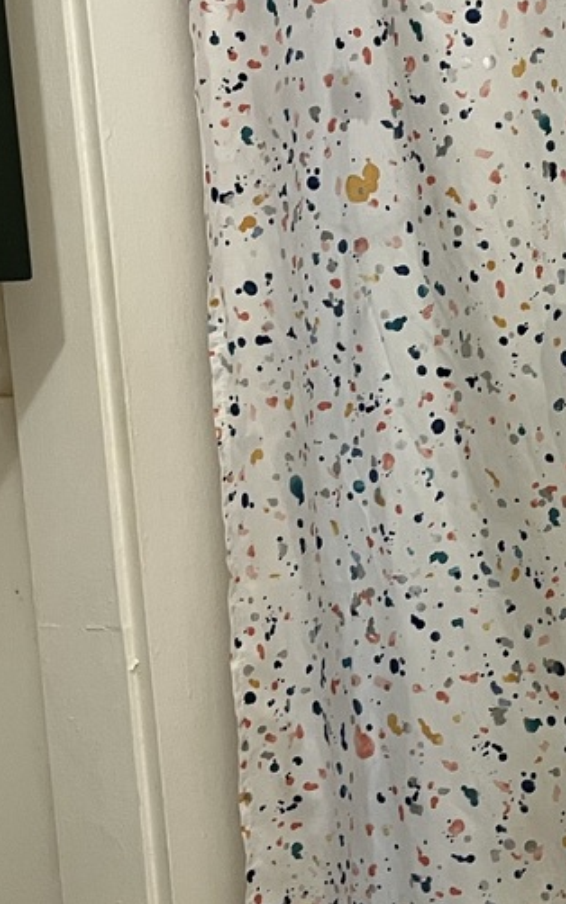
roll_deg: +2.6
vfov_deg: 26.1
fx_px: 1949
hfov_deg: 15.2
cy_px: 529
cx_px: 869
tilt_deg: -10.0
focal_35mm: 79
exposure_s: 1/60
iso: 200
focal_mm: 5.1
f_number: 1.6
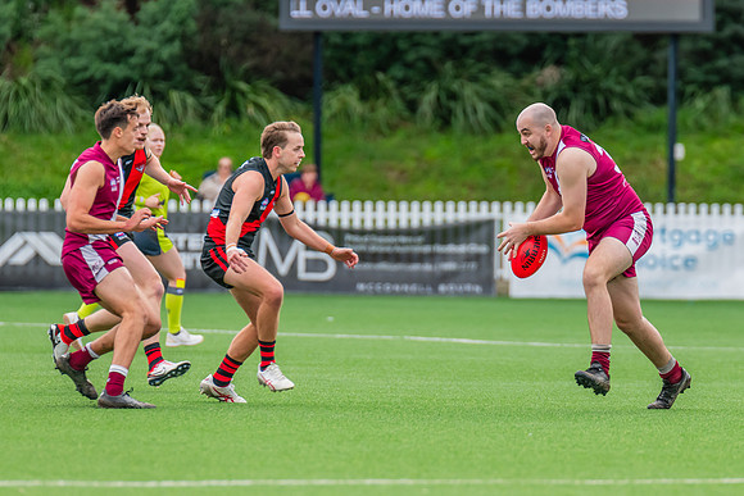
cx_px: 508
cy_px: 258
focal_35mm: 531
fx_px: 10986
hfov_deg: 3.9
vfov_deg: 2.6
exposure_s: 1/1250
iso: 800
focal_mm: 360
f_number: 5
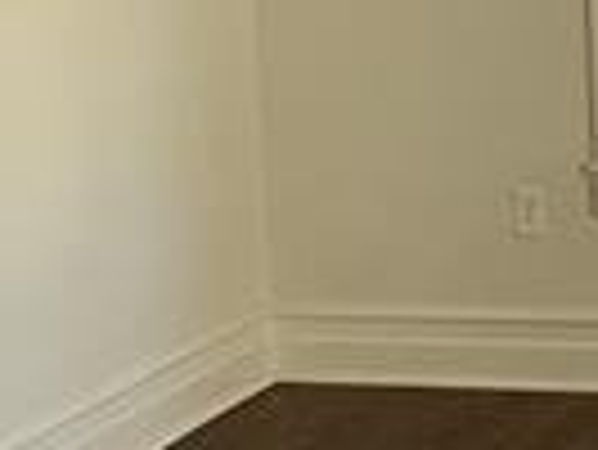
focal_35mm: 150
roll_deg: +3.1
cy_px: -9
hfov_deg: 12.9
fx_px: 2594
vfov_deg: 9.8
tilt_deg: -6.3
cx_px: 638
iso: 64
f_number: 1.8
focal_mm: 4.25
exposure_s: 1/121
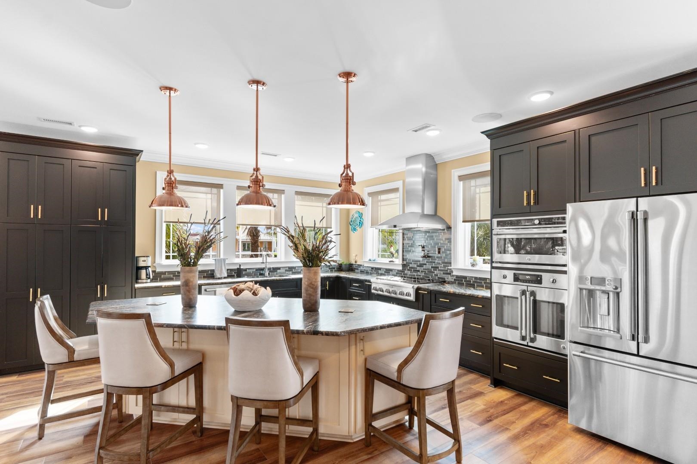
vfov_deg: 67.4
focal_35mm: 18
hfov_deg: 90.0
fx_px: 348
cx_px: 348
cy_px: 232
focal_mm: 12
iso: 100
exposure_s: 1/10
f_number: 4.8
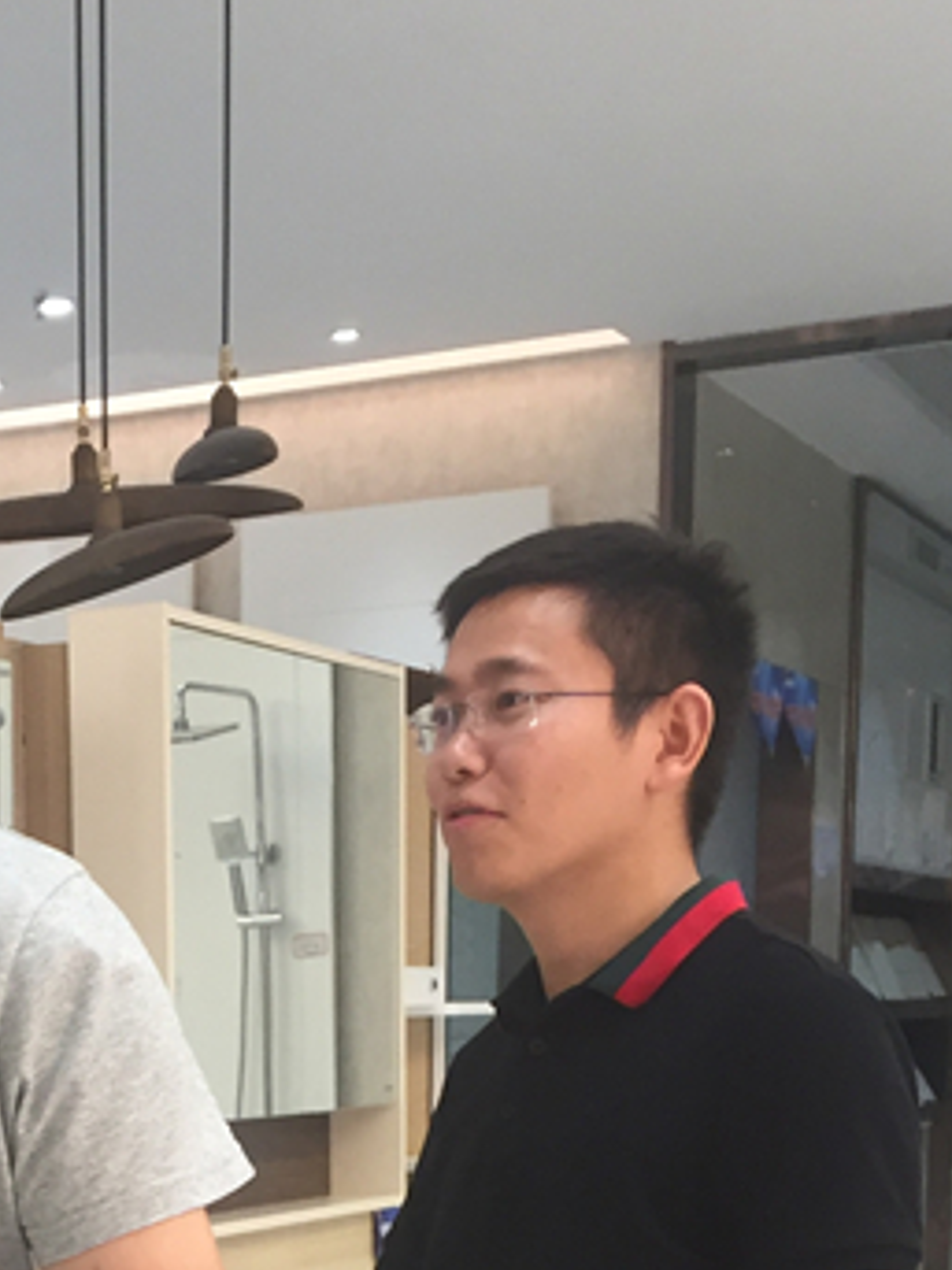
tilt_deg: -9.2
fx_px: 2899
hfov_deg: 18.1
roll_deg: +1.9
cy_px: 1538
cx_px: -30
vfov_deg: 22.7
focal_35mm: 79
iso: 40
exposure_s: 1/33
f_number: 2.2
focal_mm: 4.15
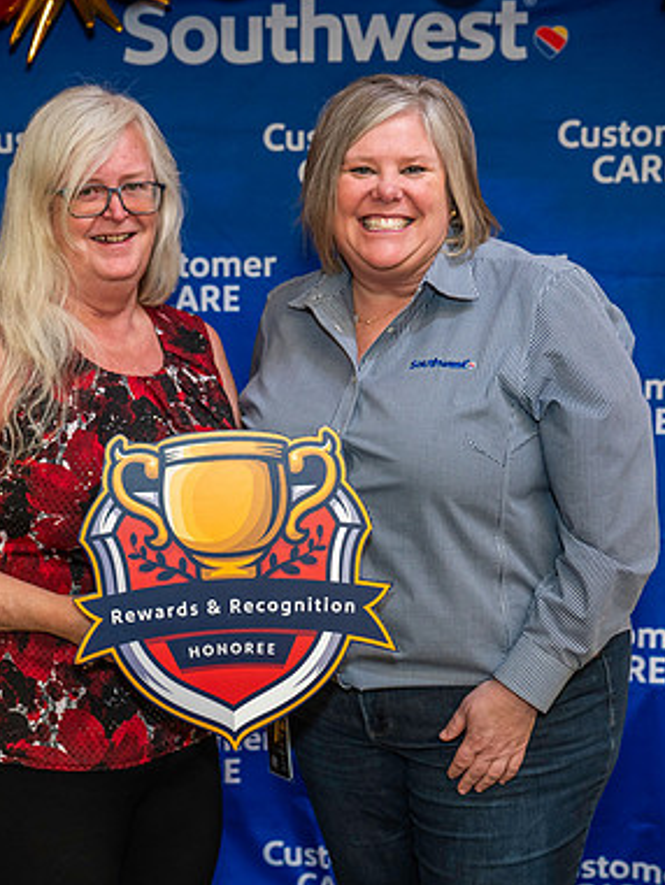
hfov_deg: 23.2
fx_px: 1613
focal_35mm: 63
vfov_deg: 30.7
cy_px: 442
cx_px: 256
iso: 1250
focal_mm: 43
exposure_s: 1/160
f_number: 4
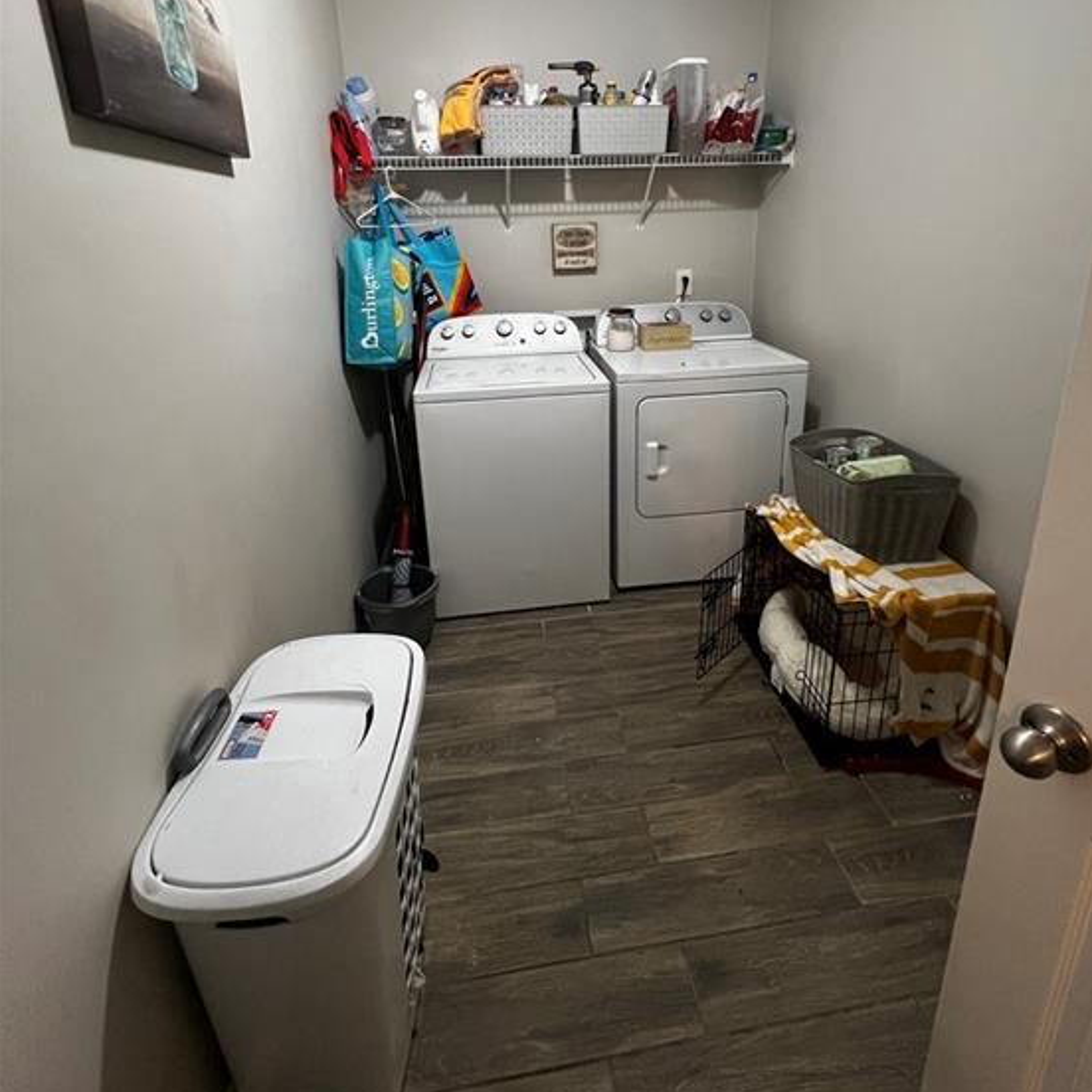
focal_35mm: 16
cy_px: 406
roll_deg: +1.7
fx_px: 571
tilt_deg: -15.2
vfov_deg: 85.6
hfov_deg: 87.4
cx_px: 568
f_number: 1.8
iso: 320
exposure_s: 1/60
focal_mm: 1.57
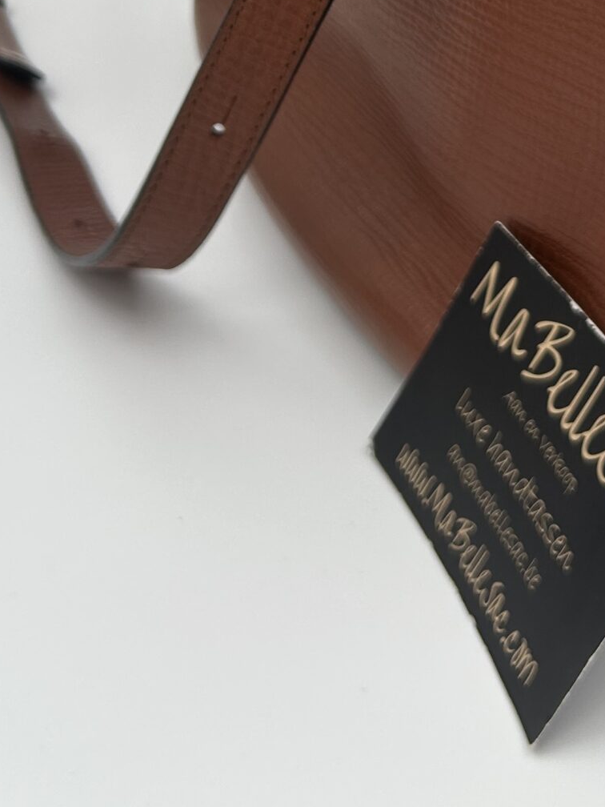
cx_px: 579
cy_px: -191
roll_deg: +0.6
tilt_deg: -18.5
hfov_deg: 21.6
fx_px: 1538
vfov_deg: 25.9
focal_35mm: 66
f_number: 1.5
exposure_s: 1/692
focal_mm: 5.7
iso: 50
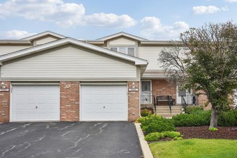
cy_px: 69
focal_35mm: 32
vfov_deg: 41.0
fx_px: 211
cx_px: 134
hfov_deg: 58.5
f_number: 8
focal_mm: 18
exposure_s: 1/800
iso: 400
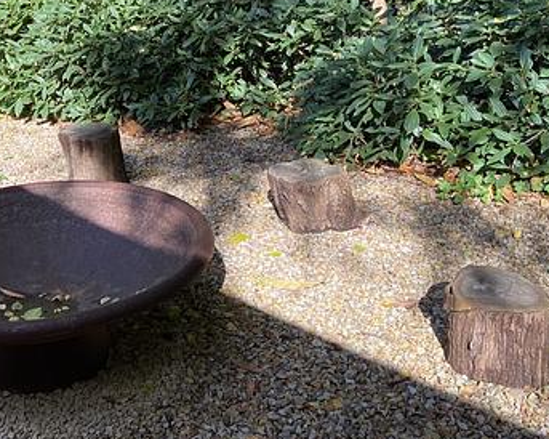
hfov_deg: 39.7
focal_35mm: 46
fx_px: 747
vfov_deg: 31.9
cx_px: 171
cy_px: 92
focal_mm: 4.25
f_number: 1.8
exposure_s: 1/454
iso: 32
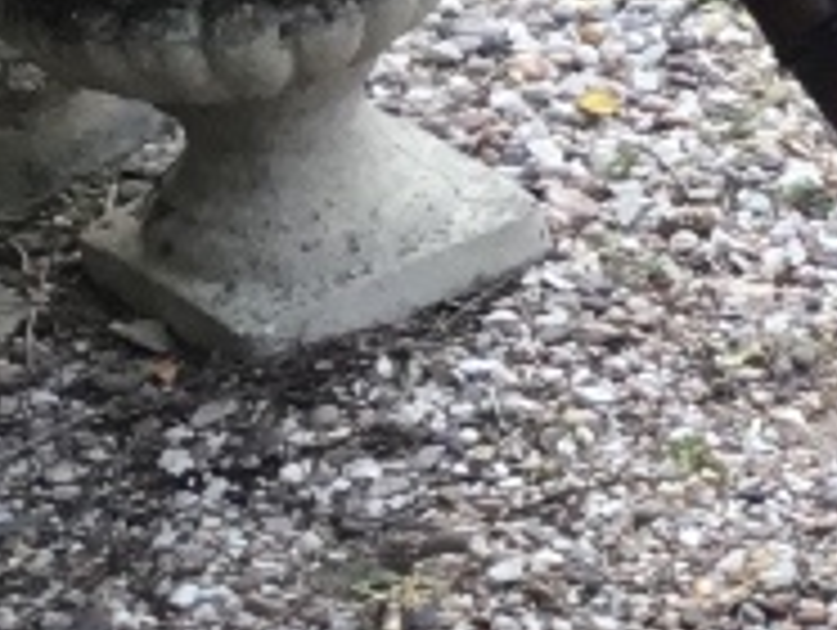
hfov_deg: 8.1
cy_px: 558
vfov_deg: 7.4
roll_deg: -1.9
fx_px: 4842
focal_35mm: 200
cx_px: 2673
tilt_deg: -28.9
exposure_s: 1/108
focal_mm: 3.3
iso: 25
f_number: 2.4
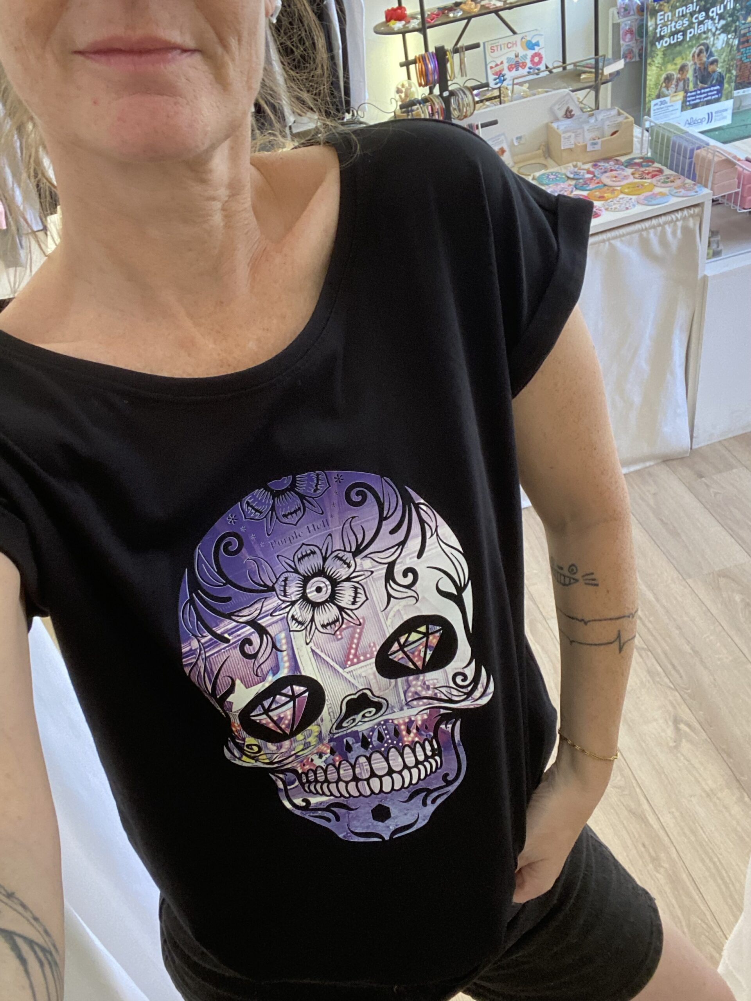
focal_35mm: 30
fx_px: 868
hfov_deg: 46.8
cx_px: 376
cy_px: 500
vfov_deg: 60.0
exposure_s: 1/50
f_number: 2.2
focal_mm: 2.71
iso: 250
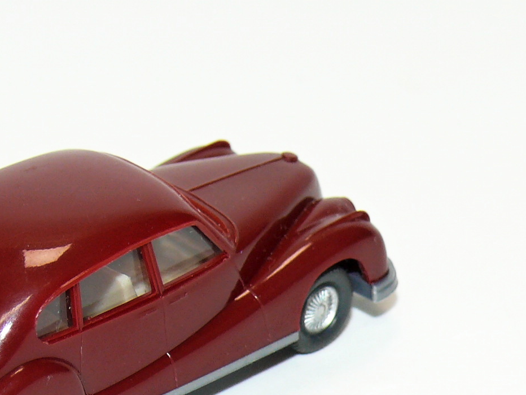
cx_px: 87
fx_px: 3495
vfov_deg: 6.5
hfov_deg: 8.6
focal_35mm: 230
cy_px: 285
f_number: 4
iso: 100
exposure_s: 1/30
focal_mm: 15.9
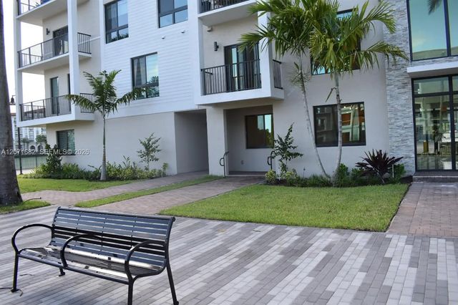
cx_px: 229
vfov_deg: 47.9
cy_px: 152
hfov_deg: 67.4
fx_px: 343
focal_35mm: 27
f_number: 5.6
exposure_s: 1/250
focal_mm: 18
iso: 280
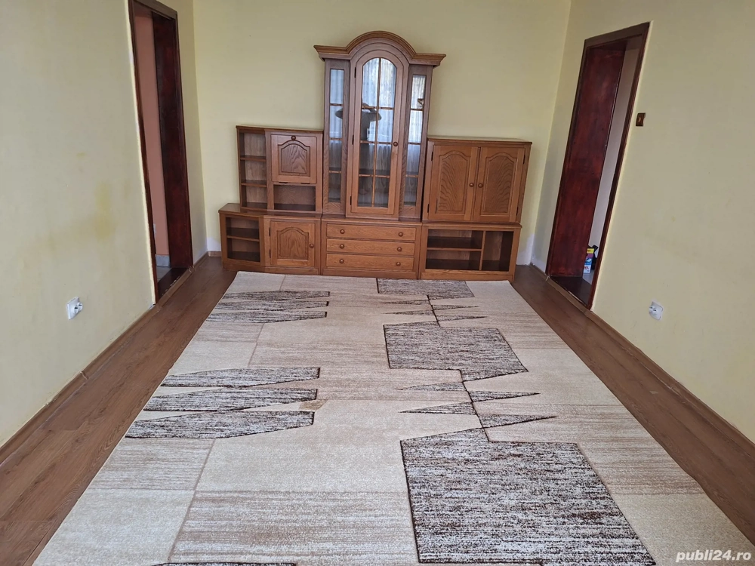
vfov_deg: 58.9
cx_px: 378
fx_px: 502
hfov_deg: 73.9
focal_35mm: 23
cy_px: 283
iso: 250
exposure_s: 1/25
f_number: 1.8
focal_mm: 5.54
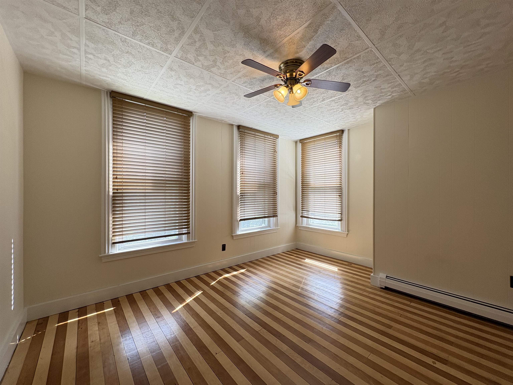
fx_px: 207
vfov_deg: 85.7
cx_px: 256
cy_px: 192
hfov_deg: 102.1
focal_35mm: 14
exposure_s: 1/120
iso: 64
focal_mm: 2.22
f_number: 2.2
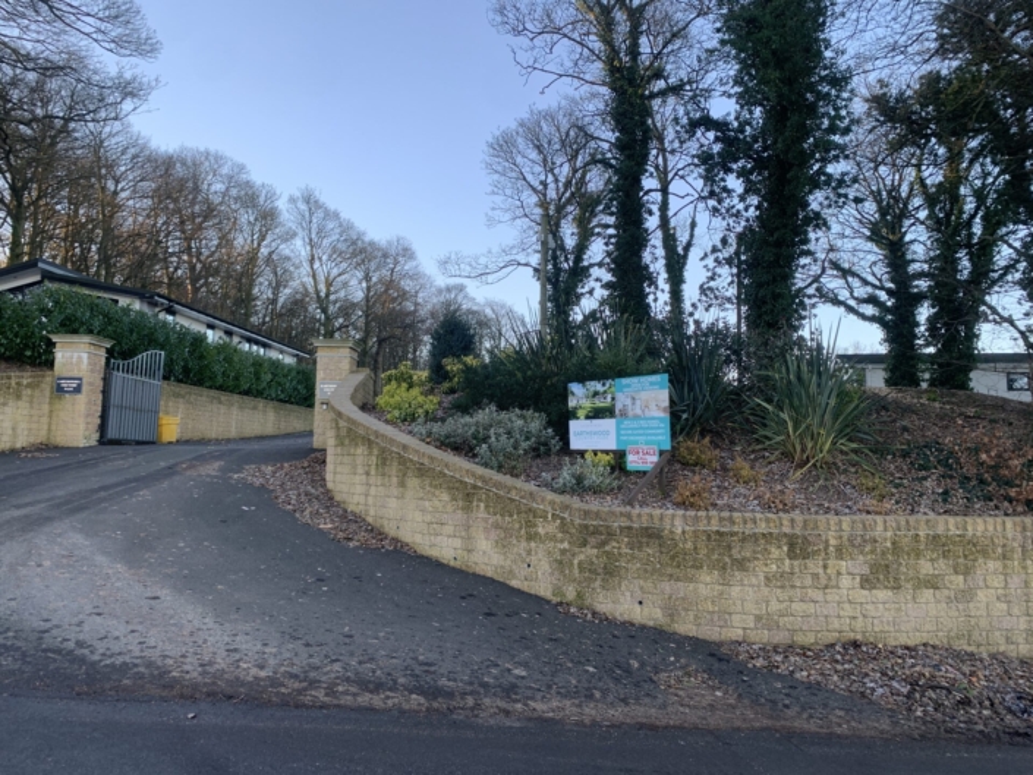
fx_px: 776
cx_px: 516
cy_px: 388
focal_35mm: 26
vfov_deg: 53.1
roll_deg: -1.2
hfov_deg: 67.3
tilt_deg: +8.2
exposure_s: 1/122
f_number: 1.8
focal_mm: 4.25
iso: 25
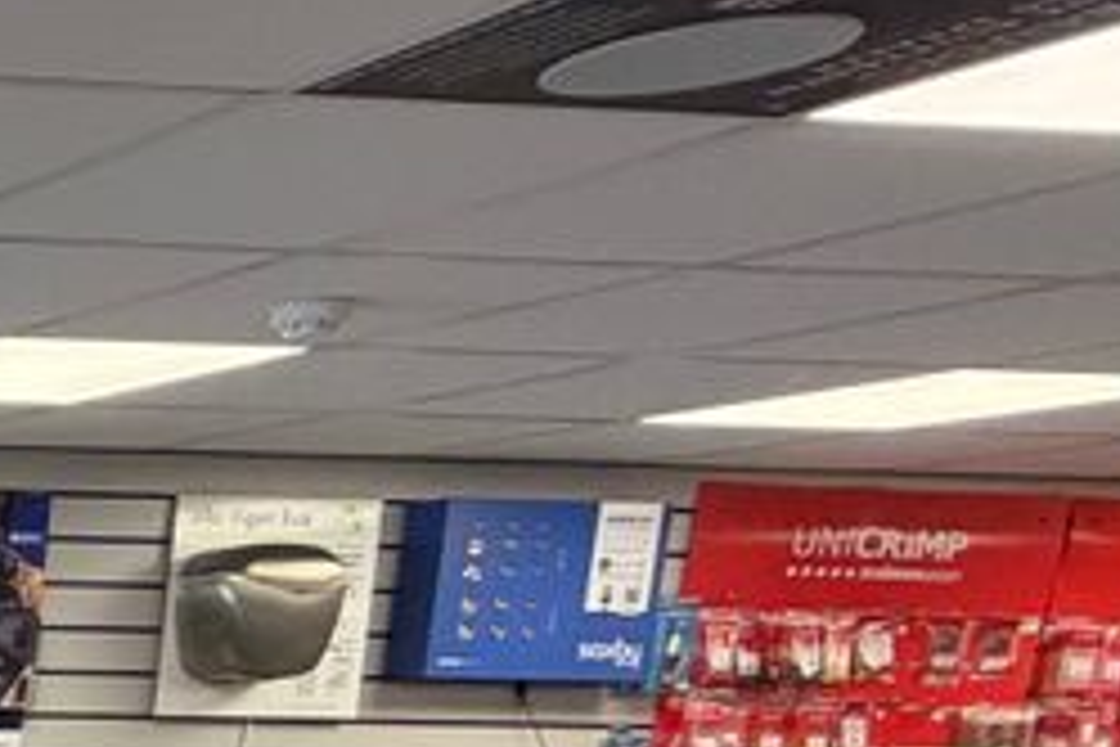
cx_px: -1286
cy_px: 1096
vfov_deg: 18.7
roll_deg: -0.1
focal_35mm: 65
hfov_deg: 17.5
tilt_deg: -9.7
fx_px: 2022
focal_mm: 2.22
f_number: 2.2
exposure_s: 1/100
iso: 200
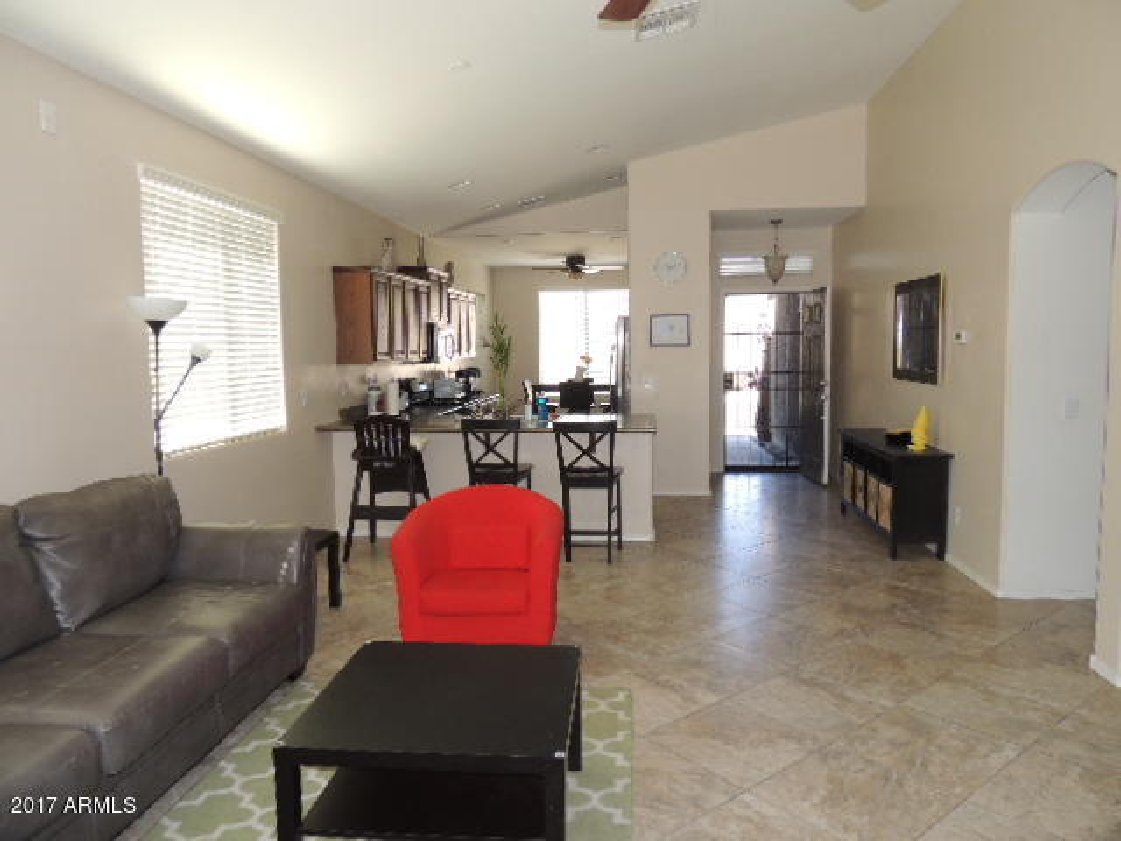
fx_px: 777
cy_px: 420
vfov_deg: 56.8
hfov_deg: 71.6
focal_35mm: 24
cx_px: 560
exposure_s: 1/40
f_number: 3
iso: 180
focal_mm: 4.3
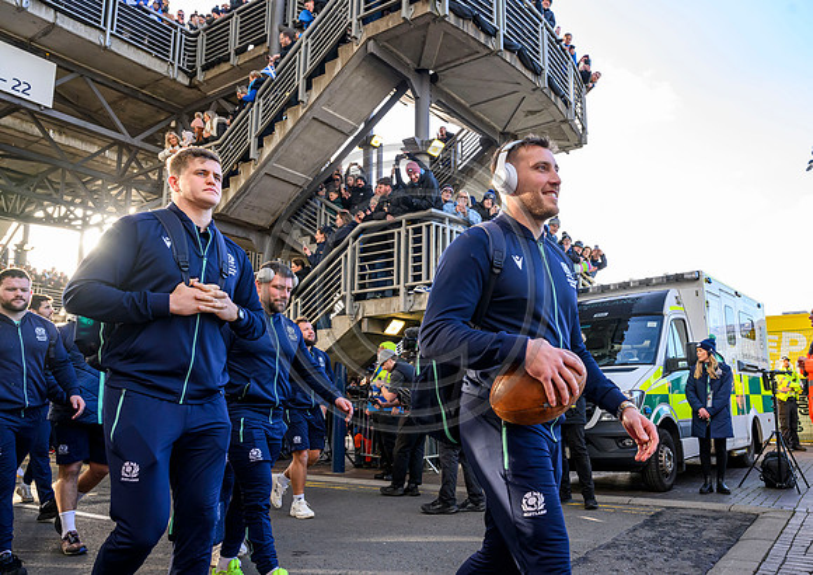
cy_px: 309
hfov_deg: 66.4
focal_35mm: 27
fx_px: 618
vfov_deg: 49.8
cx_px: 464
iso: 1600
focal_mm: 24
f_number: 5.6
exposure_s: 1/640
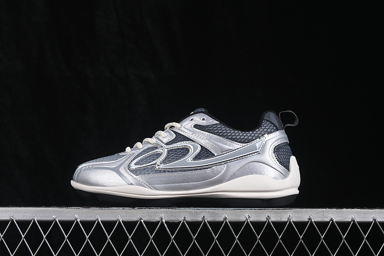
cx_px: 192
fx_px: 800
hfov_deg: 27.0
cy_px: 128
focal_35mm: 75
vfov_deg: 18.2
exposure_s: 1/80
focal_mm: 50
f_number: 8
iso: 160
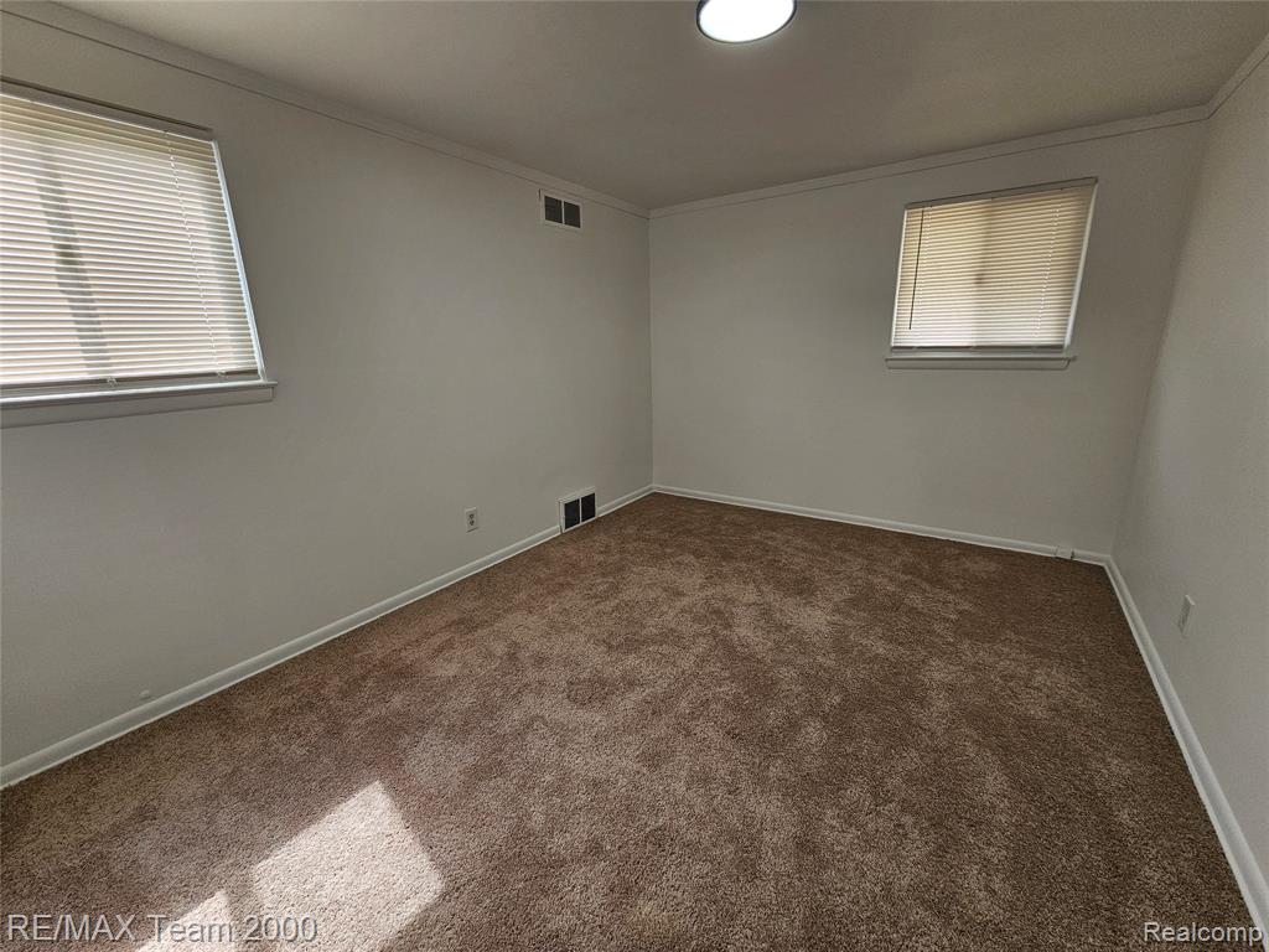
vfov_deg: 89.9
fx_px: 477
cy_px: 476
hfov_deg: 106.2
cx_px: 634
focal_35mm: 13
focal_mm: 2.2
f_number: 2.2
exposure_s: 1/120
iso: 64
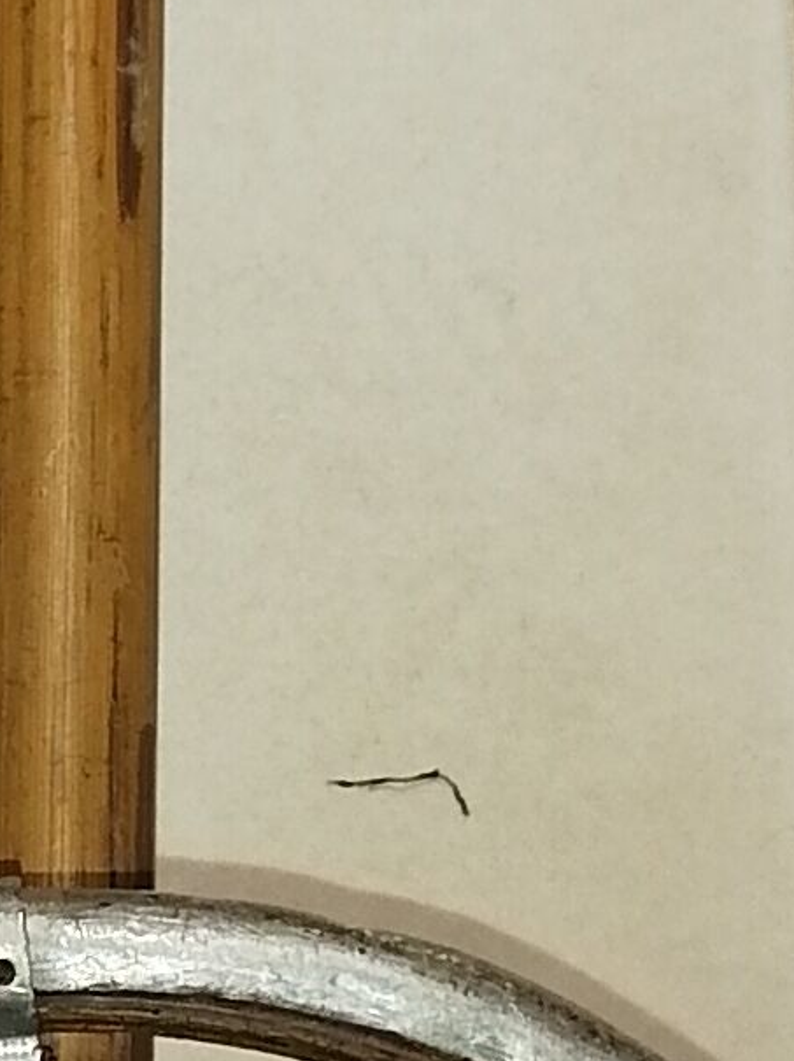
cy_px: 842
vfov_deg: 11.5
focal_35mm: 172
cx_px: -412
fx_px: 5266
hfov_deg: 8.4
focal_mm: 5.4
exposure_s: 1/33.3
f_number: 1.8
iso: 80
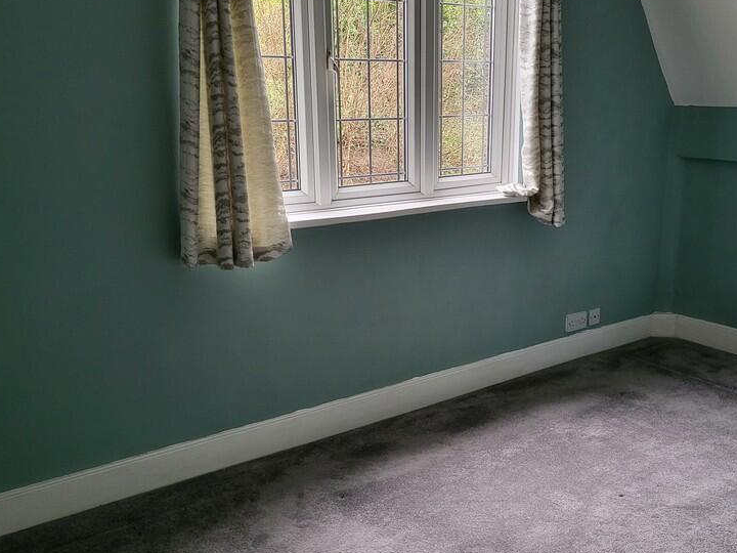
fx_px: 788
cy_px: 312
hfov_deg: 49.9
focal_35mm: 37
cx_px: 429
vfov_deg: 38.6
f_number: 1.8
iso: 400
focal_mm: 5.4
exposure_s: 1/50
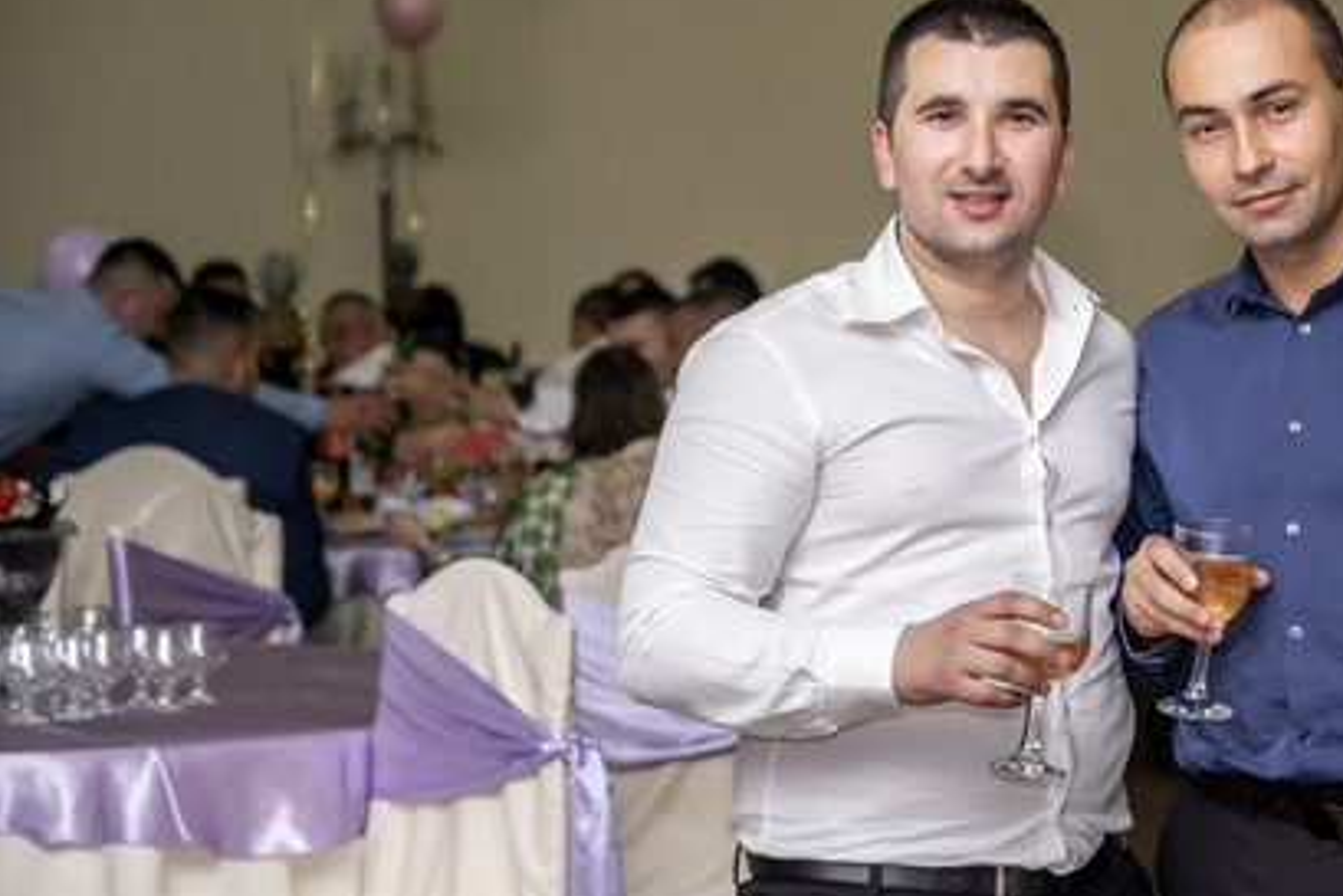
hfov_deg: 15.7
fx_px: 4851
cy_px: 359
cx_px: 1047
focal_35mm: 130
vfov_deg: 10.6
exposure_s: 1/160
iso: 1250
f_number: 2.8
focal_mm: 55
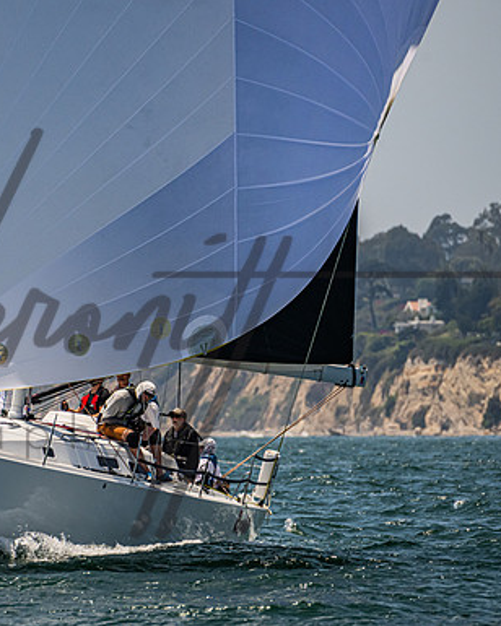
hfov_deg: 2.1
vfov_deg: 2.7
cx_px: 153
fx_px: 13363
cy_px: 287
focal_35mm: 721
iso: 500
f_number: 8
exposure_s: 1/3200
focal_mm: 400
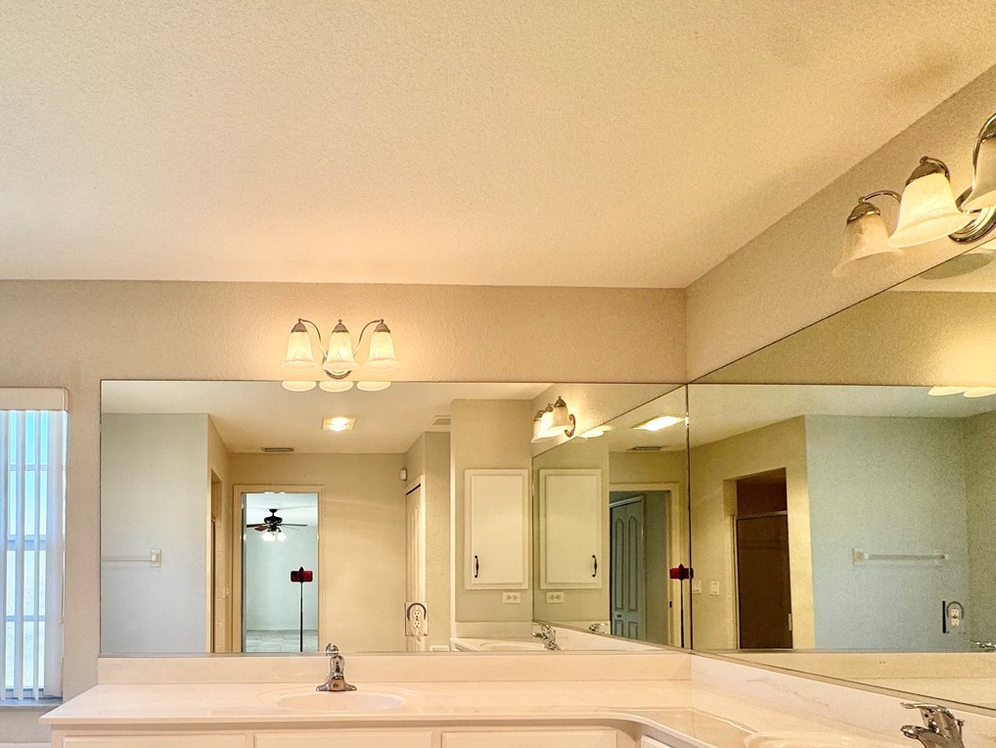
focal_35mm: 22
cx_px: 311
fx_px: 633
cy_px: 557
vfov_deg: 58.1
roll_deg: -0.2
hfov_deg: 73.4
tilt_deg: +0.6
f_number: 2.2
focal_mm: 2.22
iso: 64
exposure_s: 1/120
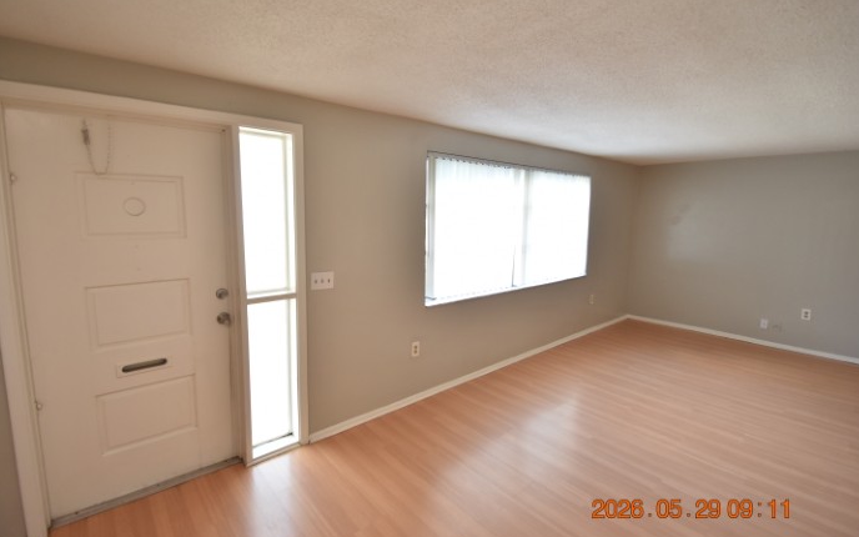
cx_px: 427
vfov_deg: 71.2
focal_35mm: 16
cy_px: 255
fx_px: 375
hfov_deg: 97.8
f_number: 3.5
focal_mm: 10
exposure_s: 1/125
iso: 800
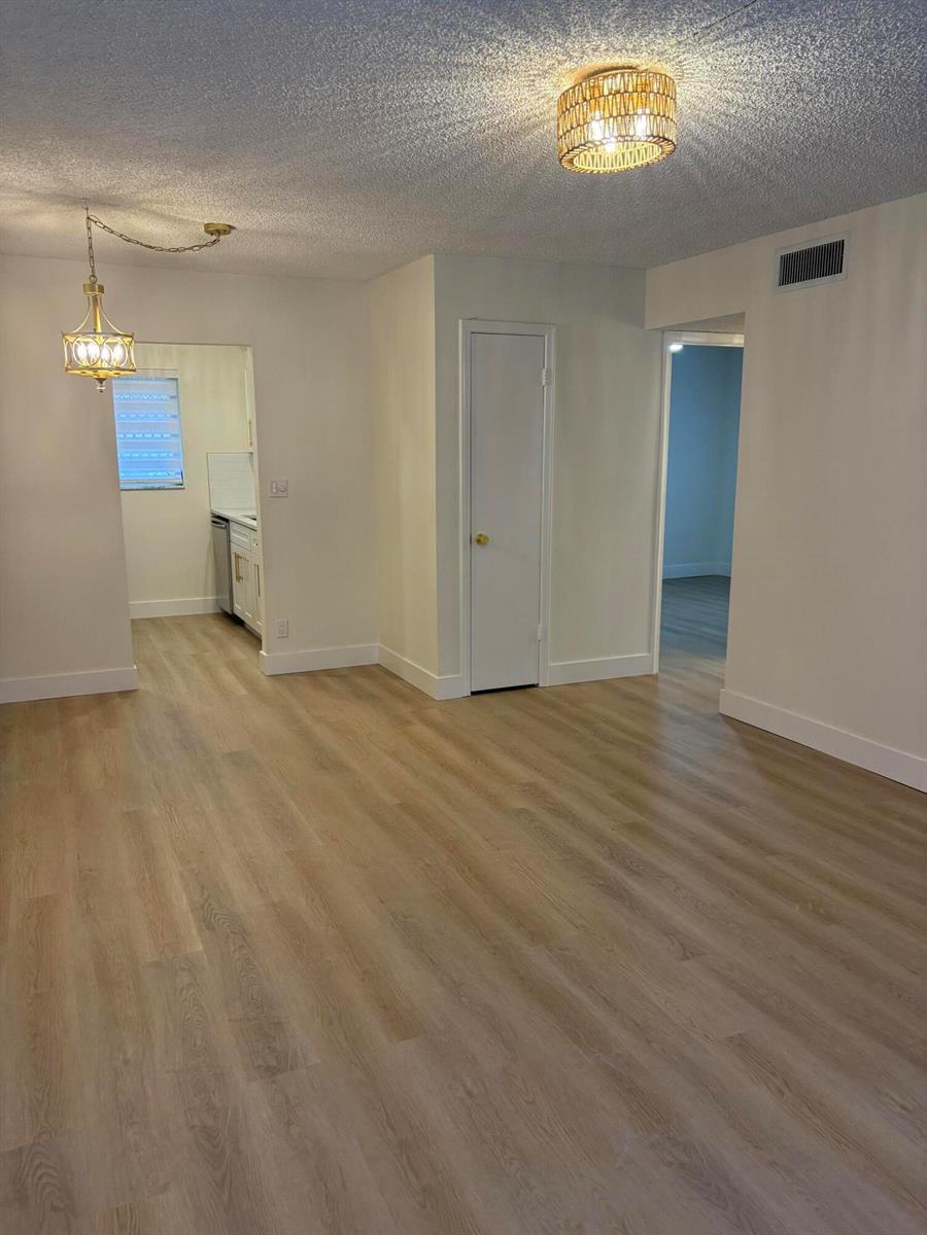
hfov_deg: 53.1
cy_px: 618
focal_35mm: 26
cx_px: 464
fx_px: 928
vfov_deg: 67.3
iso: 125
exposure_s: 1/120
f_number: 1.6
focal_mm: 5.96
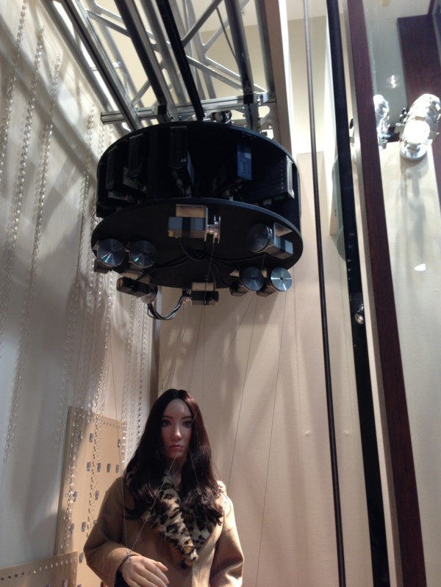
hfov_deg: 42.9
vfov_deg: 55.4
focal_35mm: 33
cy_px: 294
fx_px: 561
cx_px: 220
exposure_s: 1/24
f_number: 2.4
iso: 64
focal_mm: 4.13
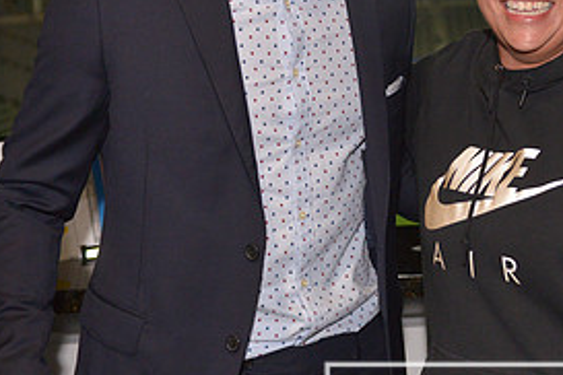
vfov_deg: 19.8
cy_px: 81
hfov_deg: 28.8
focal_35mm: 68
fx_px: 1063
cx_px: 470
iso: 2500
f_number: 3.2
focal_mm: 32
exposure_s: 1/1600
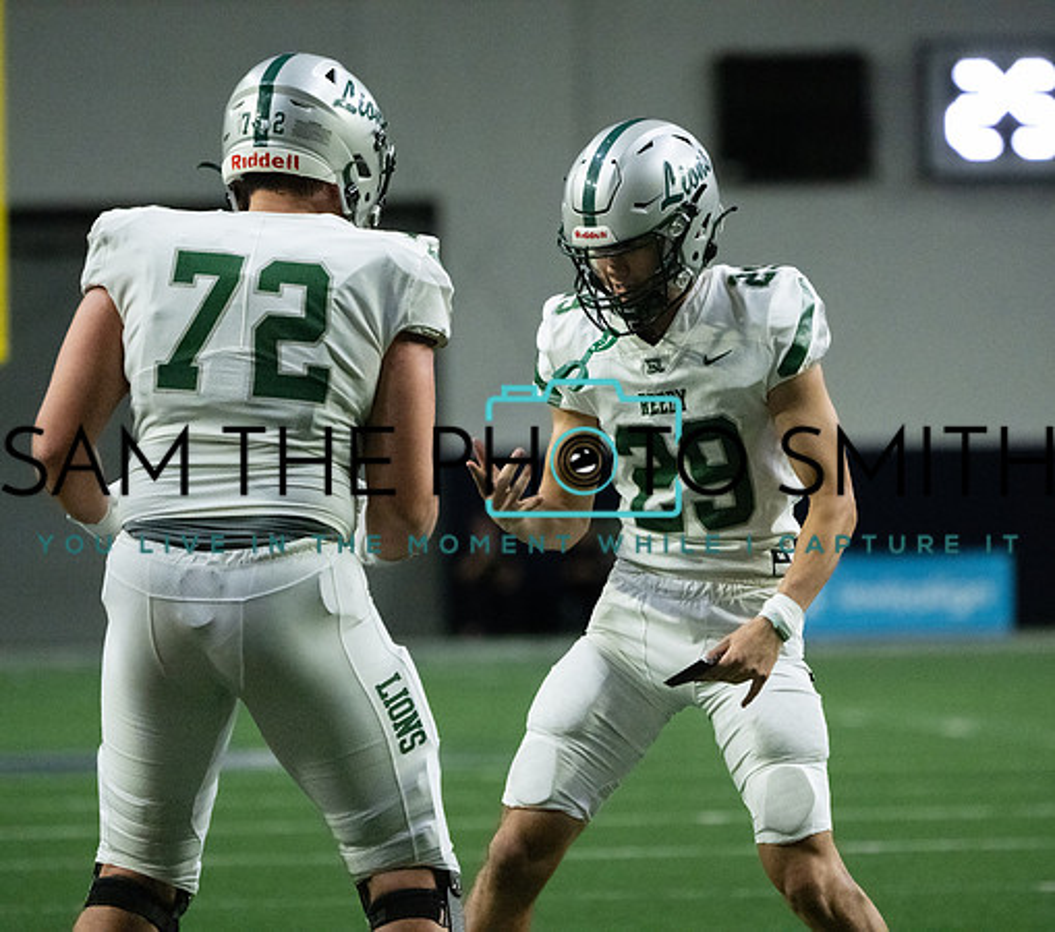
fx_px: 11654
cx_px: 593
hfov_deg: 5.2
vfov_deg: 4.6
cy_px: 466
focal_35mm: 358
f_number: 5.6
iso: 12800
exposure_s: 1/1250
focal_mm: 300
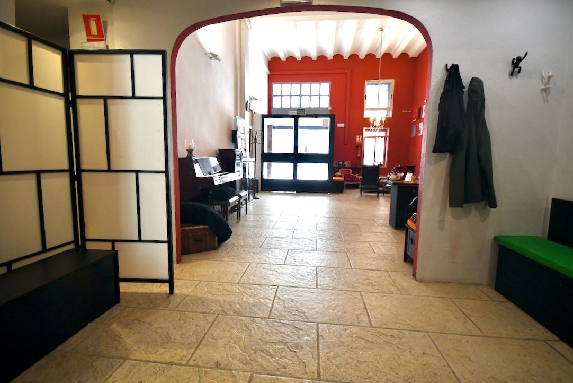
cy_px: 192
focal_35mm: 15
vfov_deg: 77.4
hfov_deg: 100.4
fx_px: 239
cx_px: 286
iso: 1800
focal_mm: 10
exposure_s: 1/125
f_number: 4
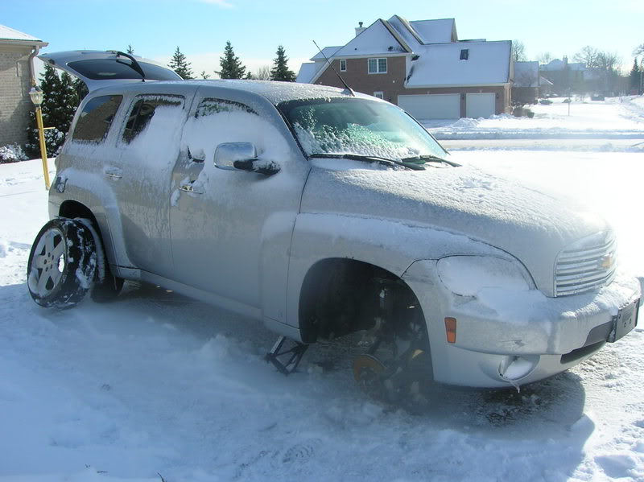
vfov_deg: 41.8
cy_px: 241
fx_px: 632
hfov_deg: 54.0
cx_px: 322
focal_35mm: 34
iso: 50
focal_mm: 5.7
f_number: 4.9
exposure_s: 1/410
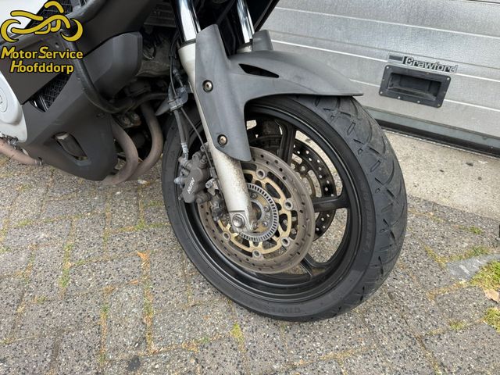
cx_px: 250
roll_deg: -0.4
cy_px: 188
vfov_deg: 56.8
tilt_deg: -38.0
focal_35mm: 24
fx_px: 347
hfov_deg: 71.6
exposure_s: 1/1211
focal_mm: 6.76
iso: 80
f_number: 1.78
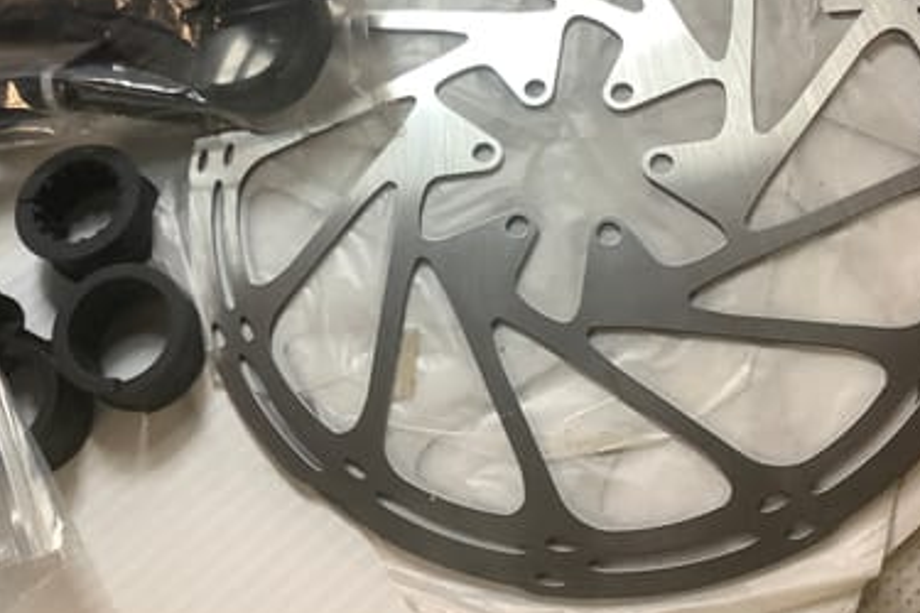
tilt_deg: -62.1
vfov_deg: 30.7
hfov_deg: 45.4
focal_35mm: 43
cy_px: 166
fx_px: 1099
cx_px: 412
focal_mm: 3.3
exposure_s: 1/50
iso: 80
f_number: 2.4
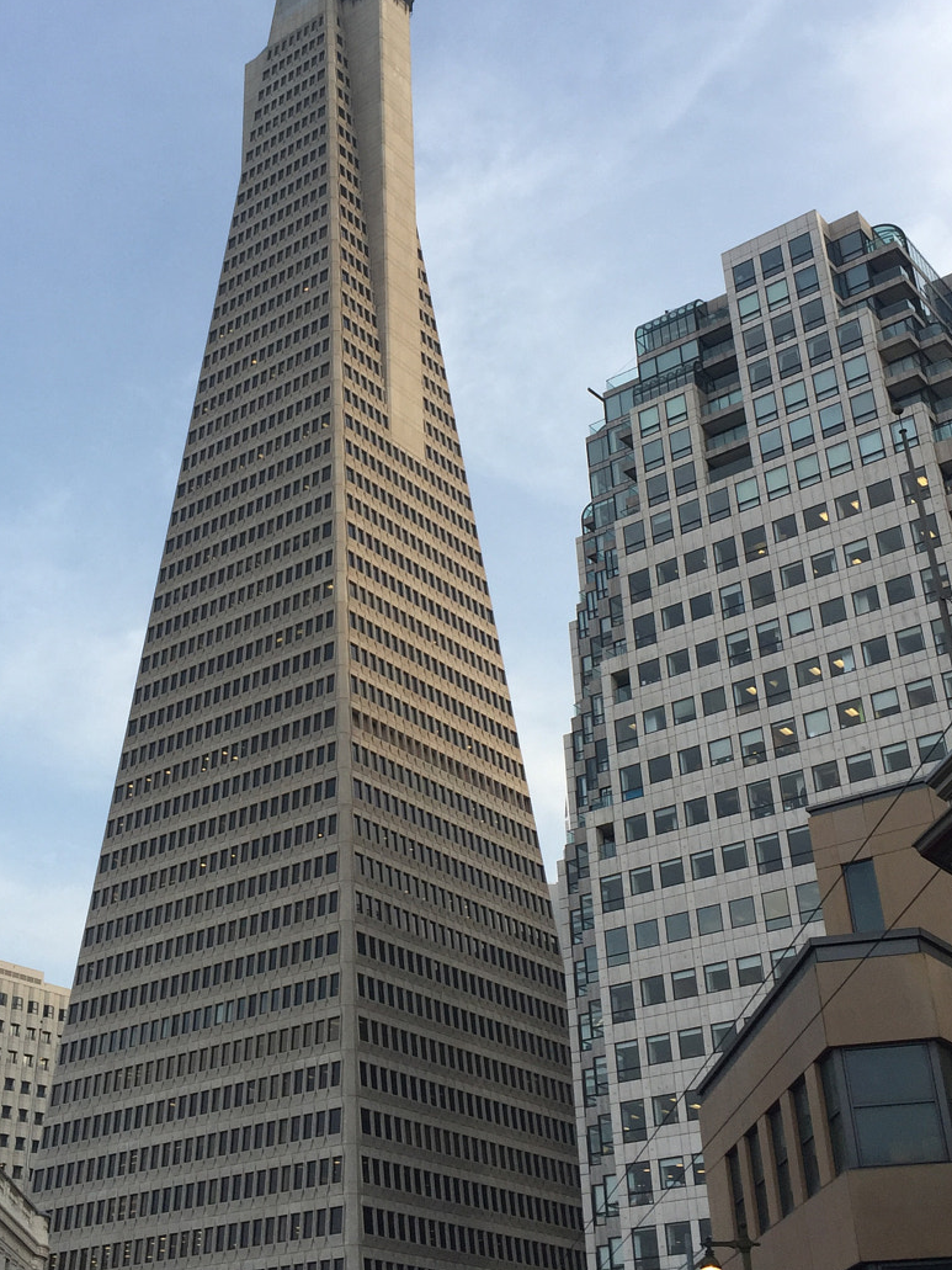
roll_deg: +1.6
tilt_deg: +32.5
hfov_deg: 32.0
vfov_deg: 42.0
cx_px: 350
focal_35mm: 45
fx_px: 1650
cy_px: 564
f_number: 2.2
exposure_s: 1/460
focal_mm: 4.15
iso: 32
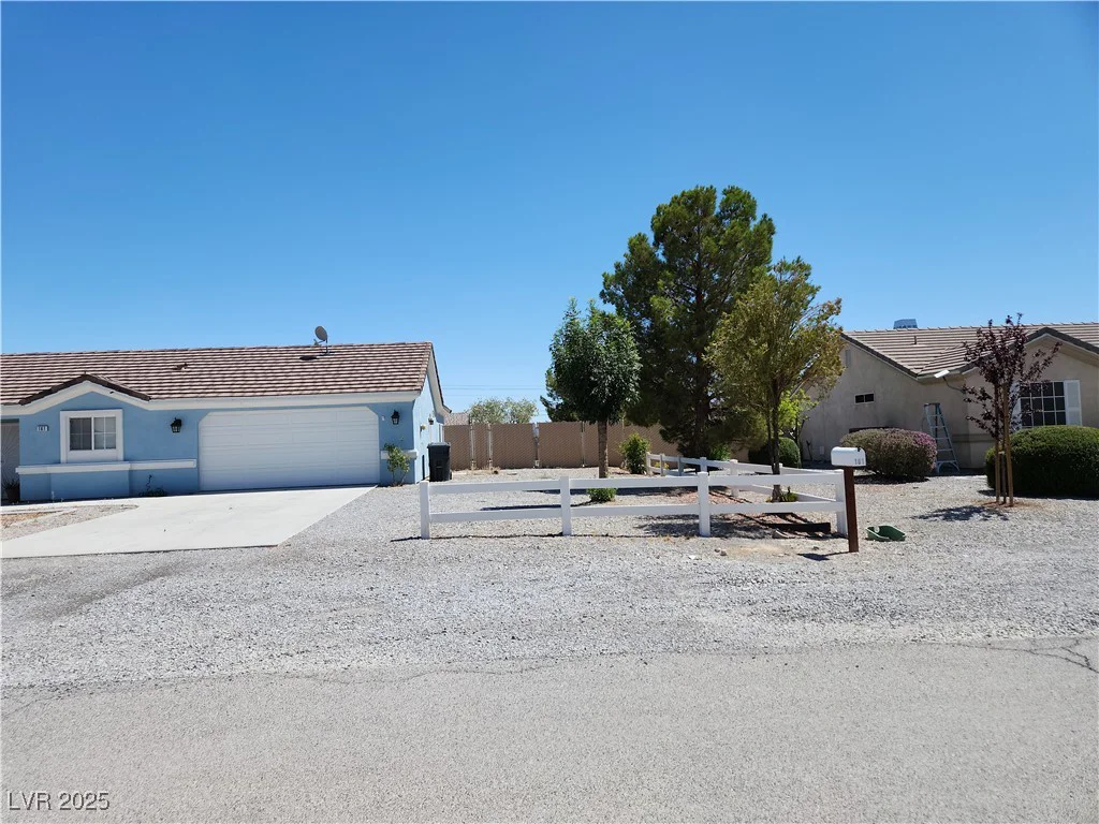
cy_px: 412
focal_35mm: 23
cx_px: 550
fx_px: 730
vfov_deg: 58.9
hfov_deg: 73.9
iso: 20
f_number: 1.8
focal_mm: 5.4
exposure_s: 1/1962
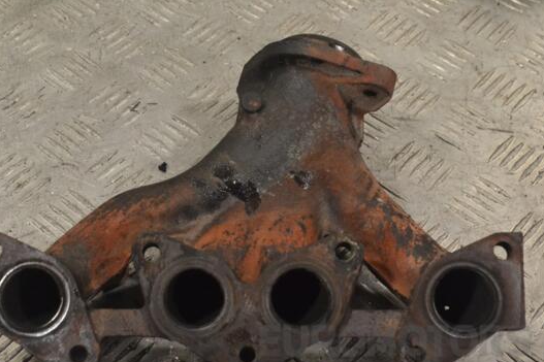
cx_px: 241
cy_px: 203
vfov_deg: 16.6
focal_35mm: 82
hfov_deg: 24.8
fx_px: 1239
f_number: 10
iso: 3200
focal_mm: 48
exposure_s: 1/400
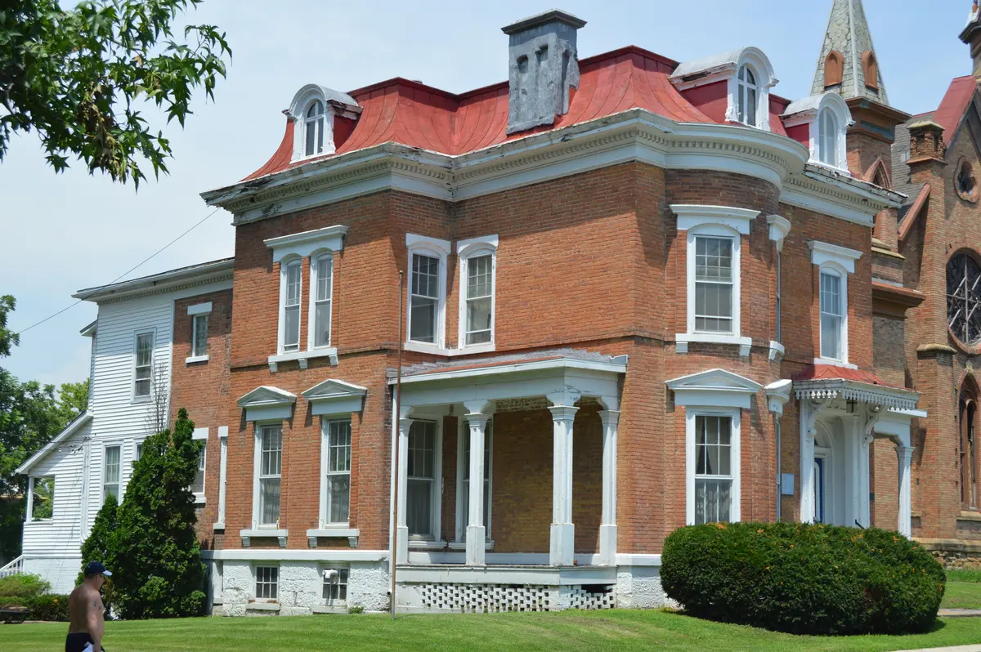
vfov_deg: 23.7
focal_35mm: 57
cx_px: 490
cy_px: 326
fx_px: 1552
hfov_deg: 35.1
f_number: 8
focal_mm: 38
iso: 100
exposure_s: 1/250
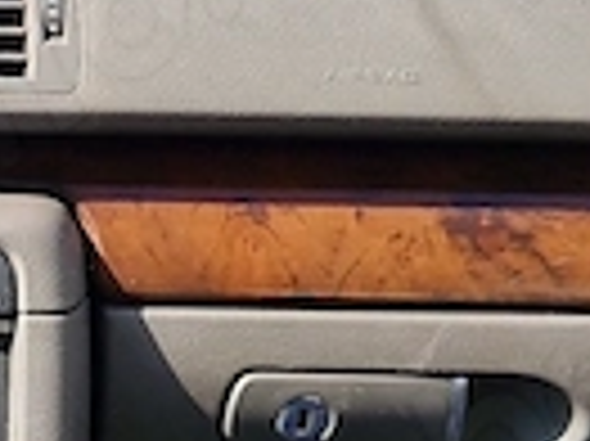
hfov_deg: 10.6
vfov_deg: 8.4
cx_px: -477
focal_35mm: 176
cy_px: 252
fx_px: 2997
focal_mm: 5.4
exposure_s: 1/398
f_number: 1.8
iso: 50
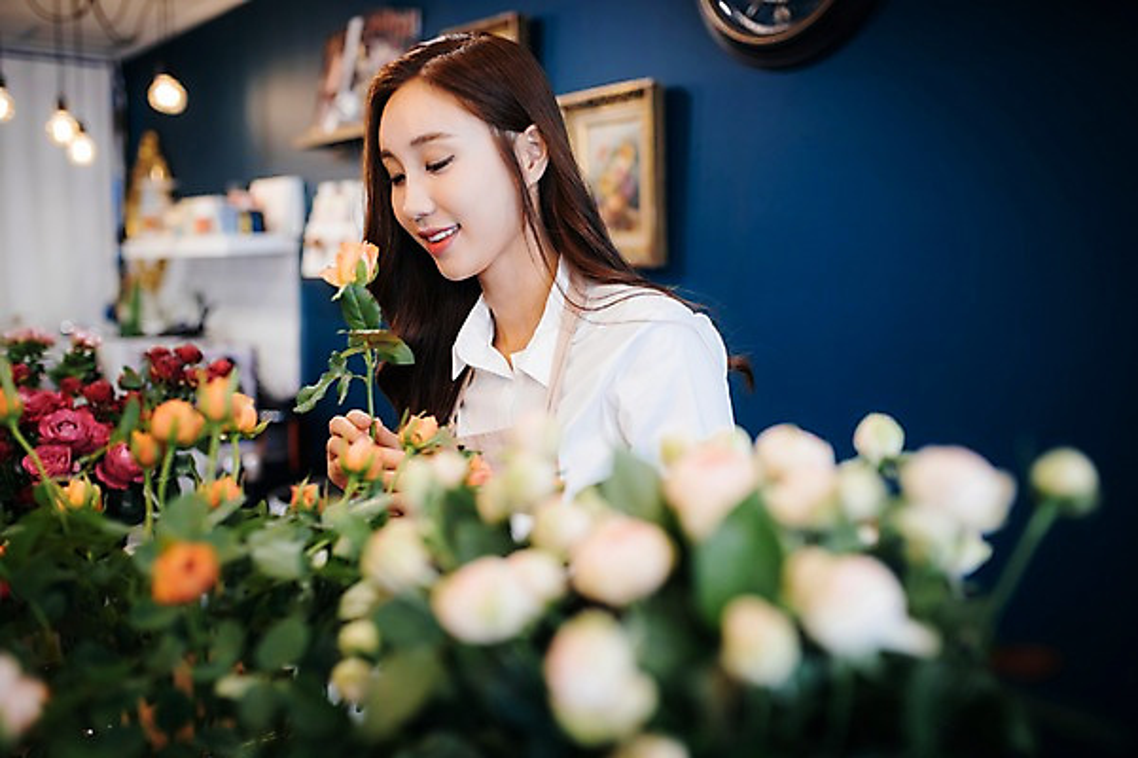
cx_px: 569
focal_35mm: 35
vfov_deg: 37.8
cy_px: 379
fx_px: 1106
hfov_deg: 54.5
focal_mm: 35
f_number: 2
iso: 250
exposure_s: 1/200
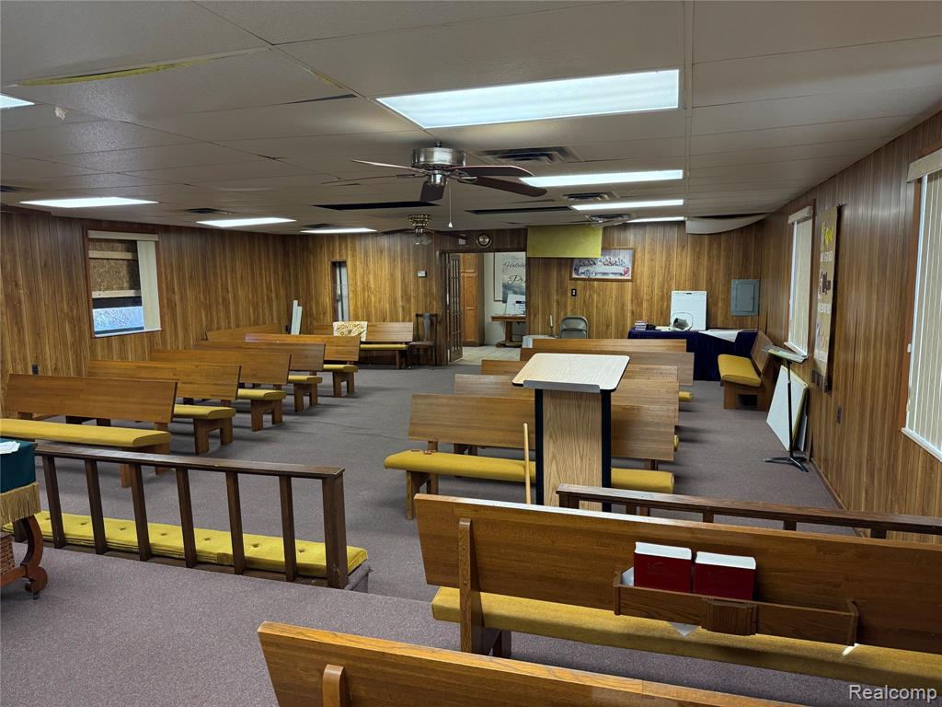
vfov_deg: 56.8
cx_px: 471
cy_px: 354
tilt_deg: -6.8
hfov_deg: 71.6
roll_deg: +0.2
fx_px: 653
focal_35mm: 24
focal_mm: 6.76
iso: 250
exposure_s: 1/120
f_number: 1.78
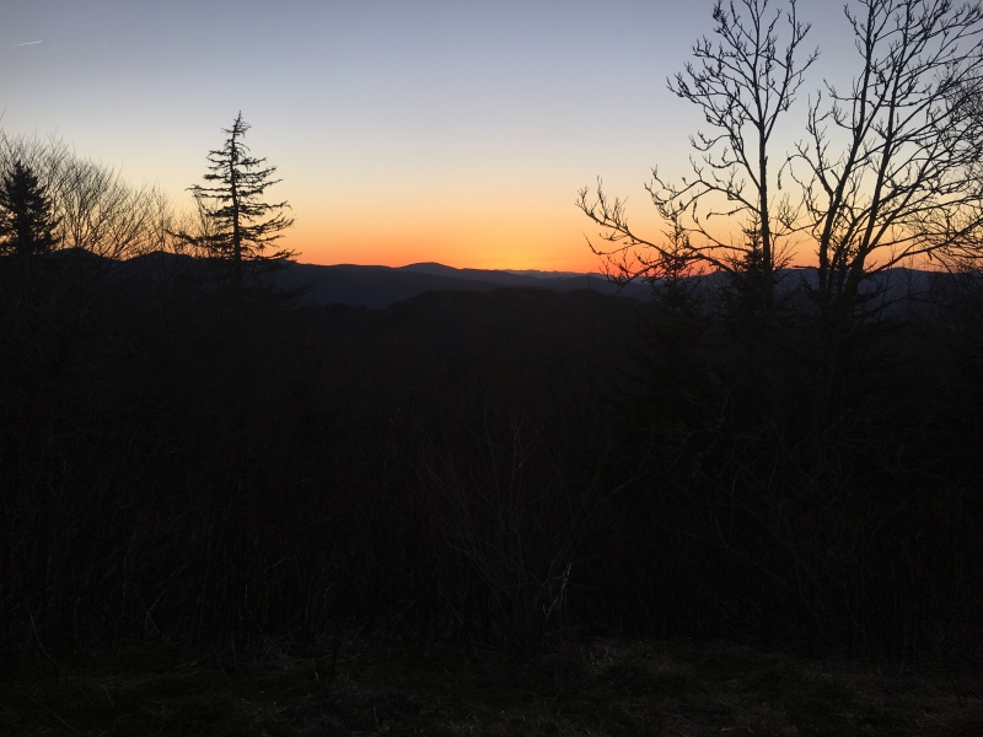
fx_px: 824
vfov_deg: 48.2
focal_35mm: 29
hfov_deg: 61.7
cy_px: 368
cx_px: 492
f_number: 2.2
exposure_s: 1/267
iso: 25
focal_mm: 4.15
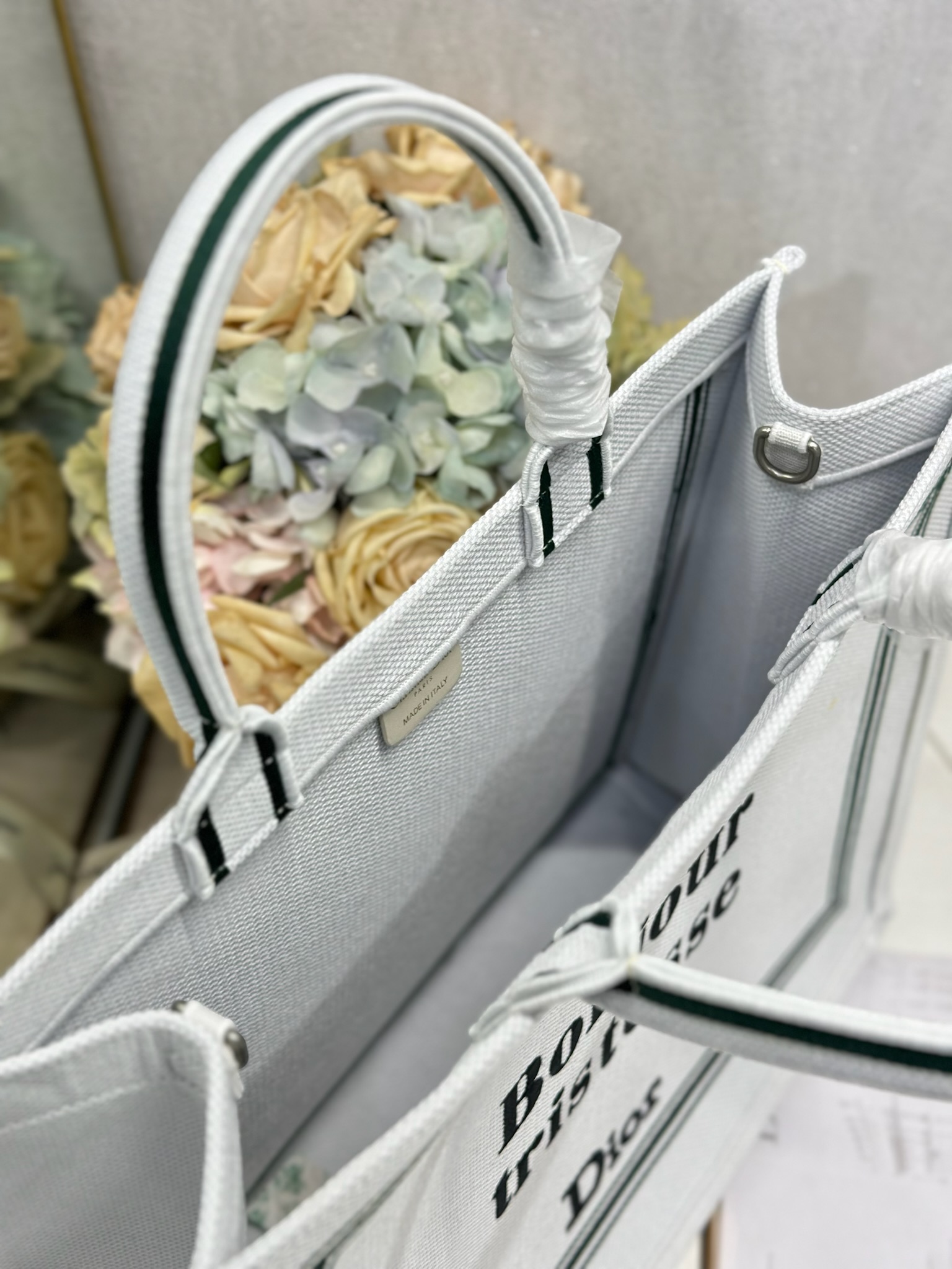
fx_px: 1760
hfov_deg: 30.3
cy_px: 634
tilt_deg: -50.4
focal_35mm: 48
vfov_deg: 39.7
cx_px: 476
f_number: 1.78
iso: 80
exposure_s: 1/292
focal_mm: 6.86
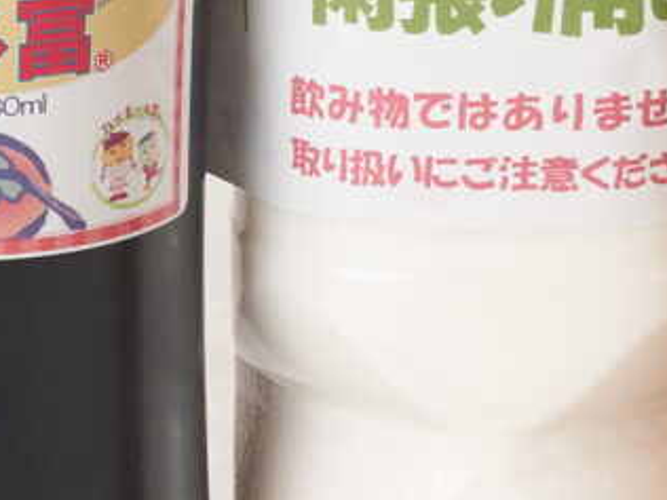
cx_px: 988
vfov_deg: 3.0
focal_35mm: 492
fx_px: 9487
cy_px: 229
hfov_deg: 4.0
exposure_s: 1/125
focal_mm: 63.3
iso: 400
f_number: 14
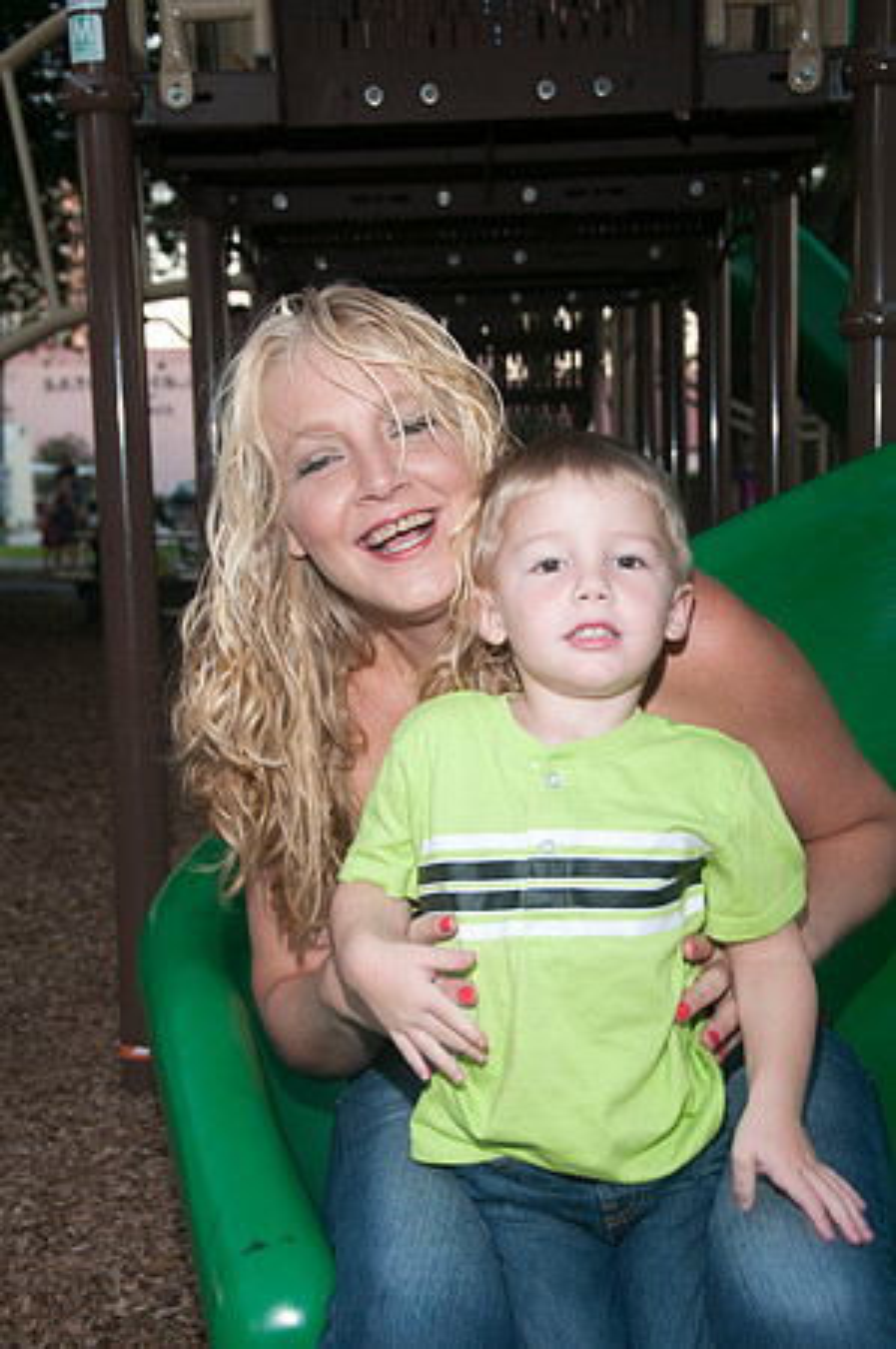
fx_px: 2021
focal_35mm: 54
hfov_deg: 25.0
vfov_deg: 36.9
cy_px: 674
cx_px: 448
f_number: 6.3
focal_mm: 36
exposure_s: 1/60
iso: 200
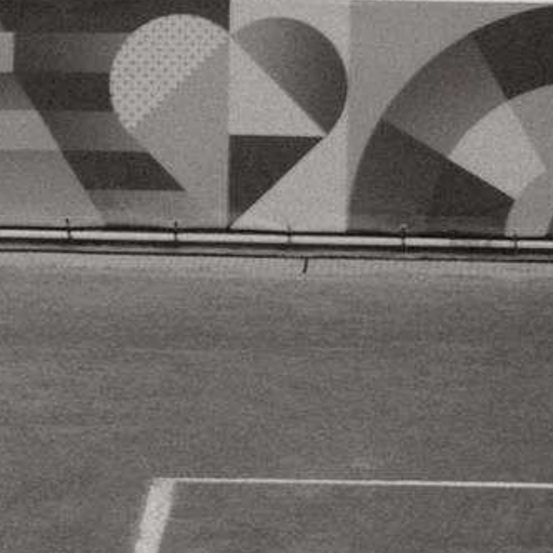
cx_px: -758
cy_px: 344
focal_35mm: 492
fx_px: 8892
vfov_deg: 3.6
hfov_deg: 3.5
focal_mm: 80
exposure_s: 1/900
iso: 640
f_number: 4
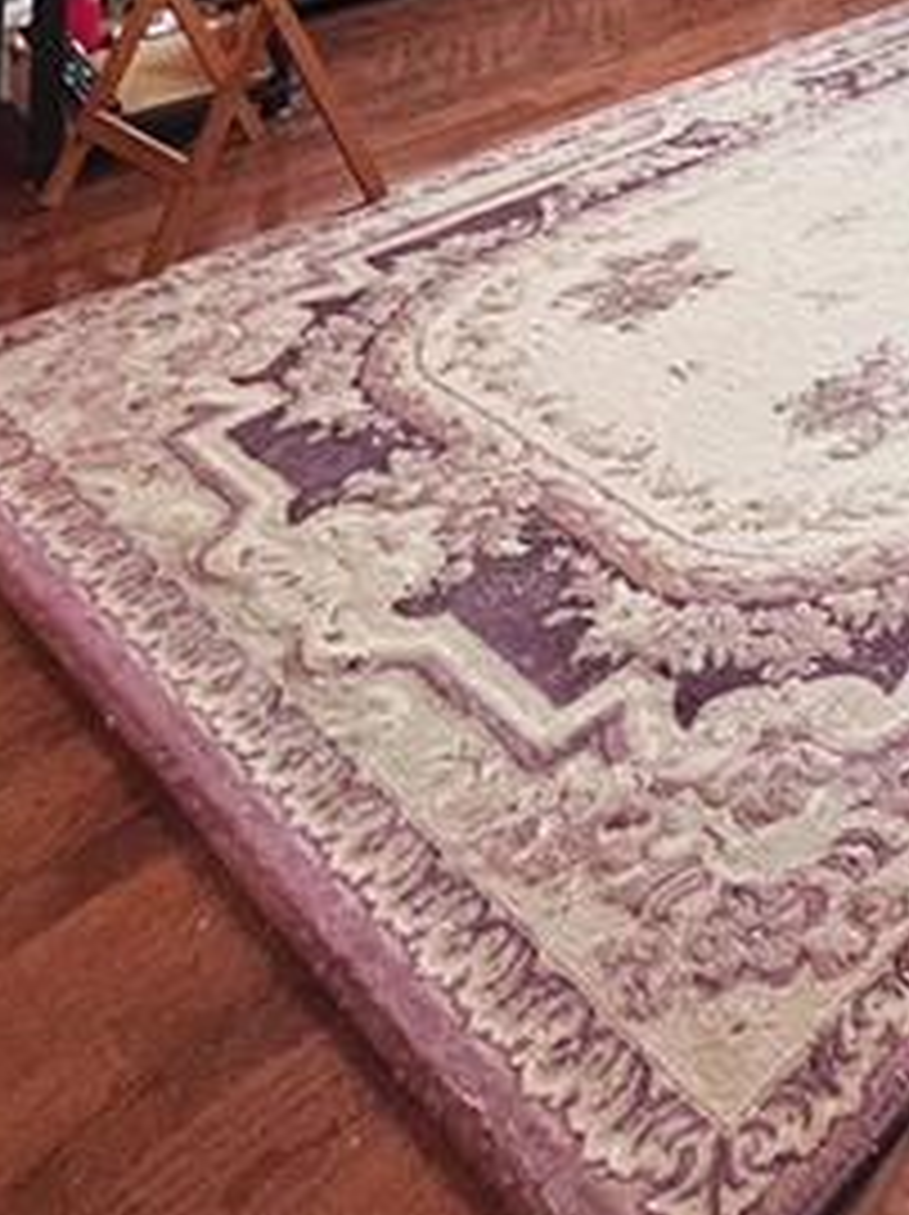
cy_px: -472
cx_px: 1202
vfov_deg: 32.4
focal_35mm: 37
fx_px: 1298
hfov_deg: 30.1
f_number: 1.8
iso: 400
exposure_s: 1/60
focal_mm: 1.57
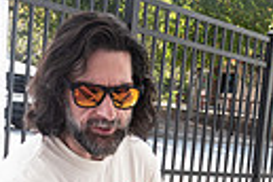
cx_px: 291
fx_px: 887
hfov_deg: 17.0
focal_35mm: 117
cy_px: 315
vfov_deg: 11.0
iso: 125
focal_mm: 24
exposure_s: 1/200
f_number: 5
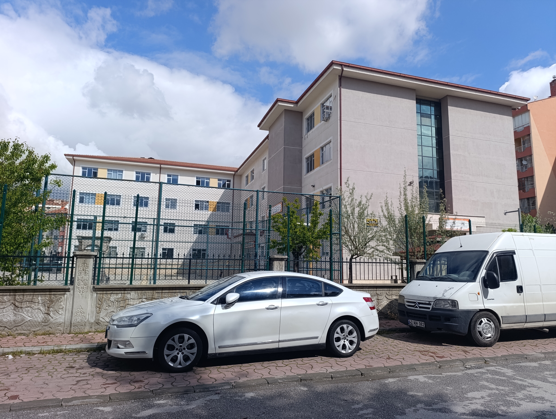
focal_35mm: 23
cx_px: 278
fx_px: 370
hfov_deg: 73.8
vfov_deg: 59.0
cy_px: 210
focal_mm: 6.14
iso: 50
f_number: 1.6
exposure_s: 1/843
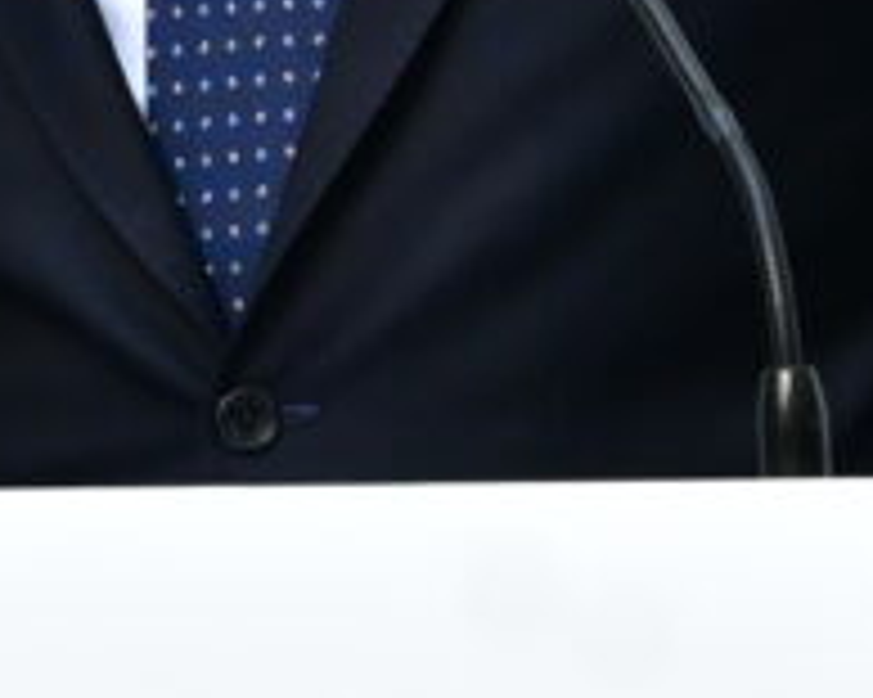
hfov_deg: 1.4
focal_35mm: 1345
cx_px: 284
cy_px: -608
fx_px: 34734
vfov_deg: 1.1
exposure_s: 1/500
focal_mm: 155
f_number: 5.6
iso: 1600
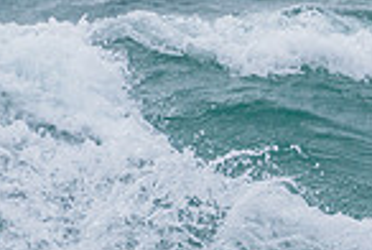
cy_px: 191
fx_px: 25192
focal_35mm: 2433
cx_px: 506
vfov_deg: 0.6
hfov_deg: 0.8
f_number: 5.6
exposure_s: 1/2000
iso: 450
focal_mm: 500
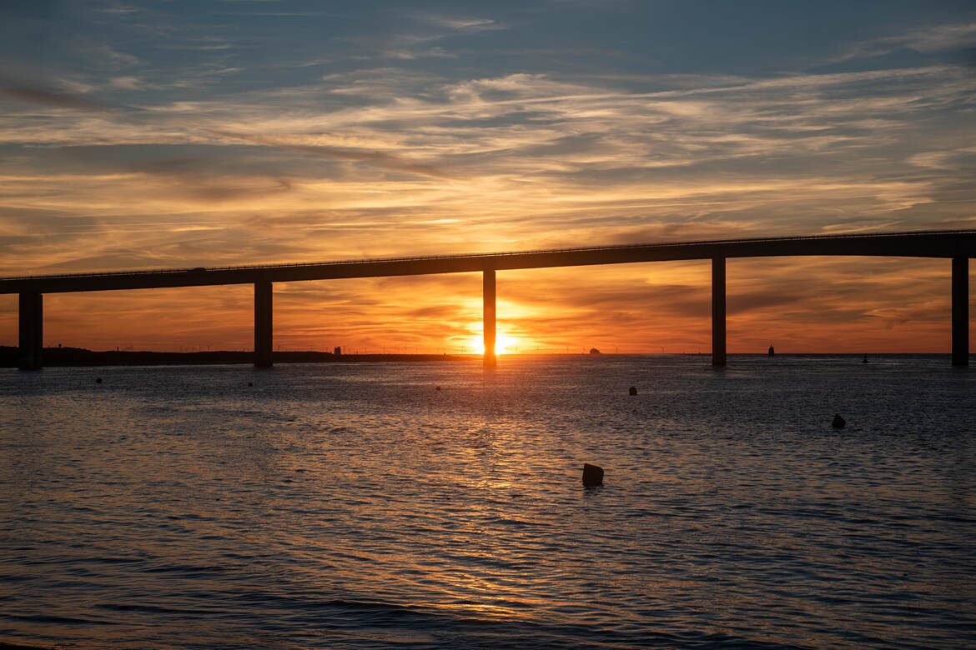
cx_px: 488
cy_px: 325
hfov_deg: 28.8
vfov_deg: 19.5
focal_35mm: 70
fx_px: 1898
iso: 100
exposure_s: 1/60
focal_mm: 70
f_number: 10
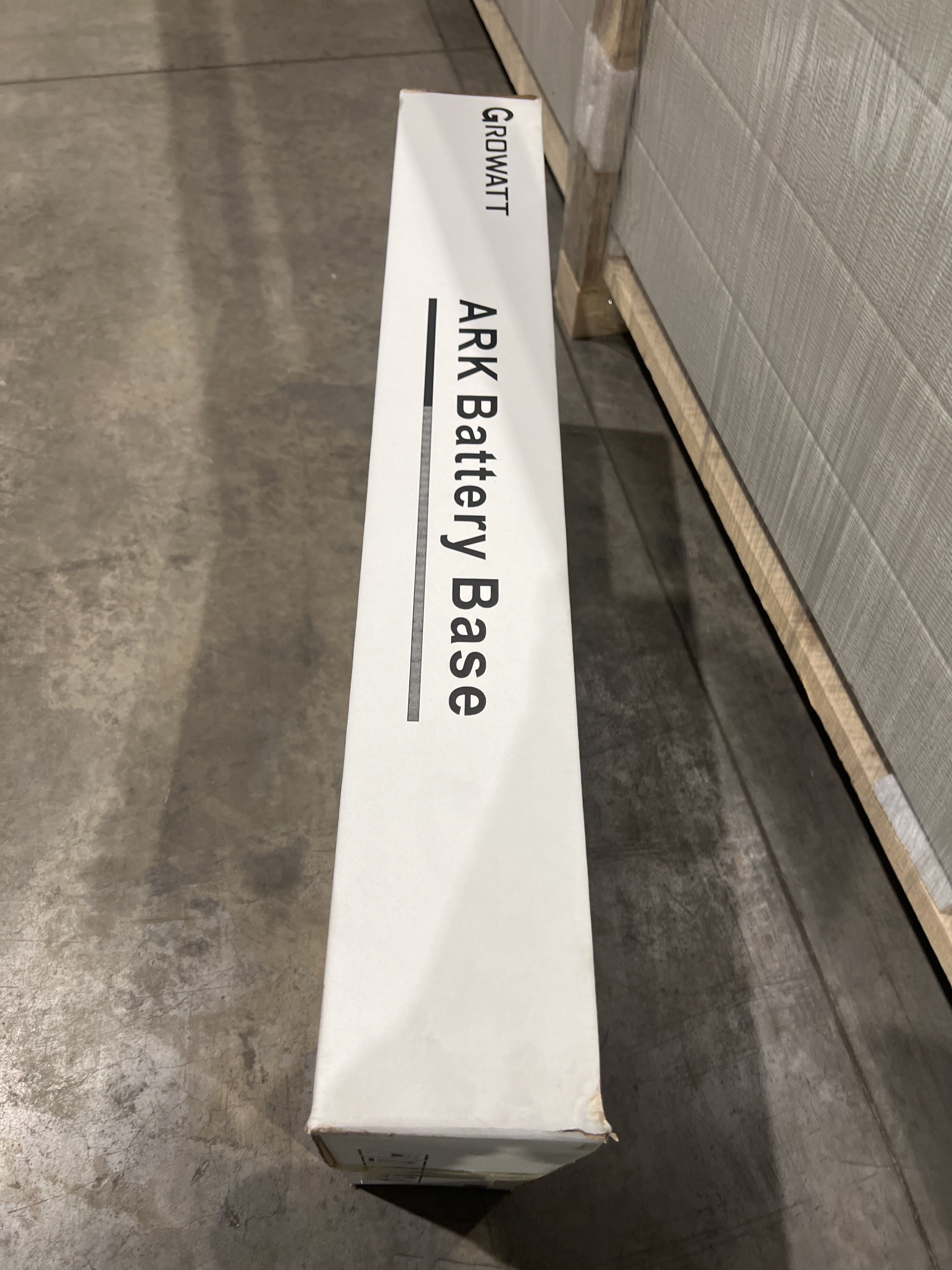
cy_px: 635
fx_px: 953
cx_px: 476
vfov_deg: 67.3
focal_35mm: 26
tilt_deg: -57.1
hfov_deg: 53.1
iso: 125
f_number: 1.5
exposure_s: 1/75
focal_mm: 5.7
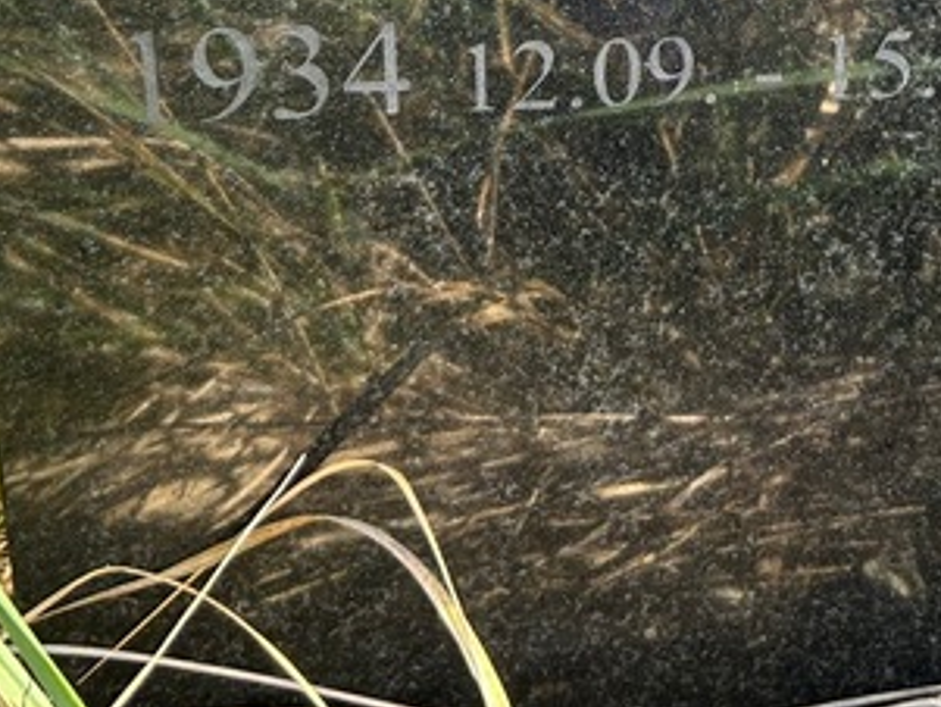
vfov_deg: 19.7
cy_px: -200
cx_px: 747
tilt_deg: -23.5
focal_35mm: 69
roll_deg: -3.2
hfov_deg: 27.6
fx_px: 1876
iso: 50
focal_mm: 5.7
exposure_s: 1/333
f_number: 1.5
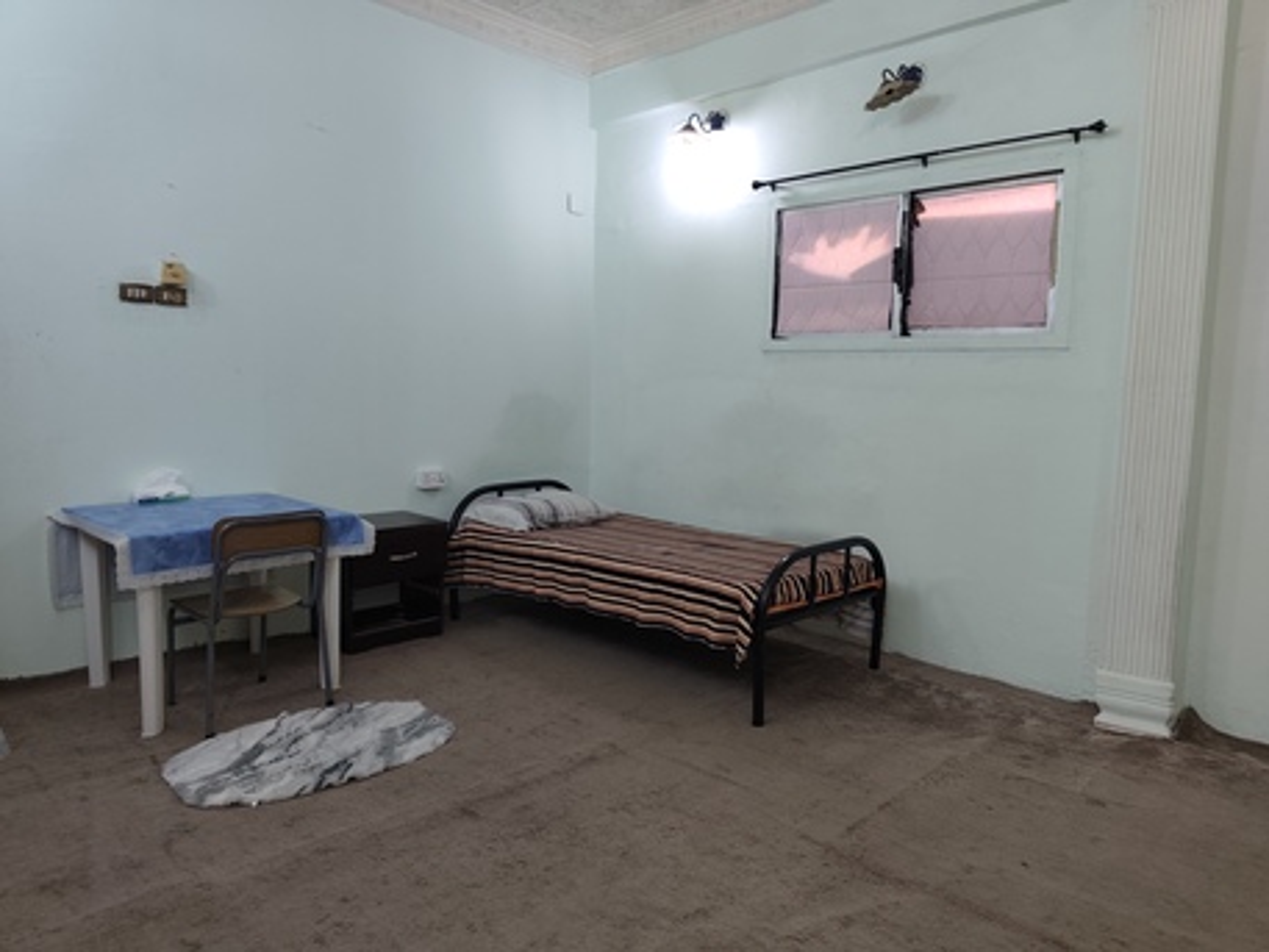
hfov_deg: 73.9
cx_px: 634
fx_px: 843
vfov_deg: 58.9
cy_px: 476
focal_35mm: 23
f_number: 1.65
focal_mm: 6.19
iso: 640
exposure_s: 1/60
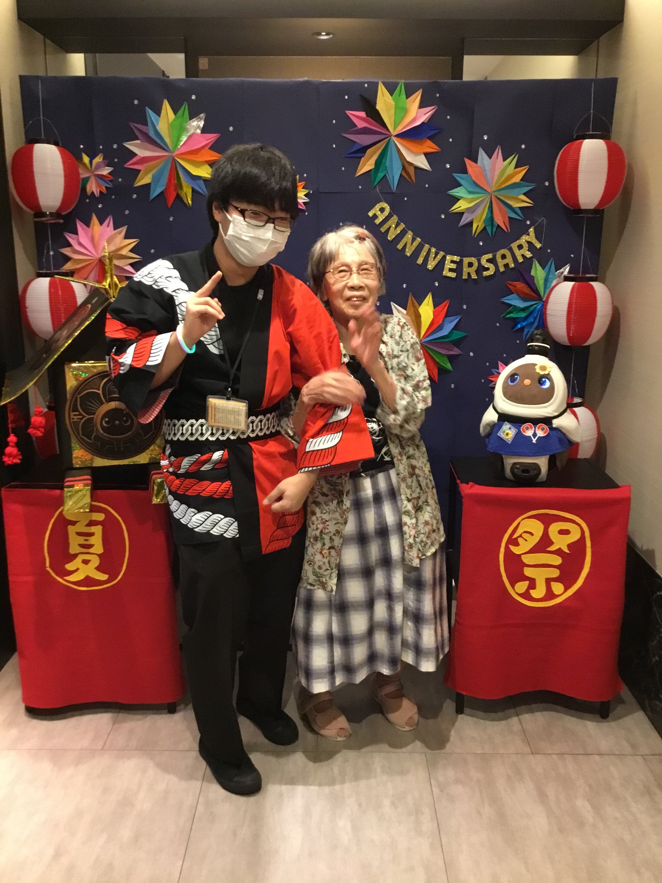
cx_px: 331
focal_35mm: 31
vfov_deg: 58.4
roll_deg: -1.0
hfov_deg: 45.4
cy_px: 442
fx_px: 790
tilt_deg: -13.7
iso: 200
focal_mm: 3.3
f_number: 2.4
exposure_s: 1/15
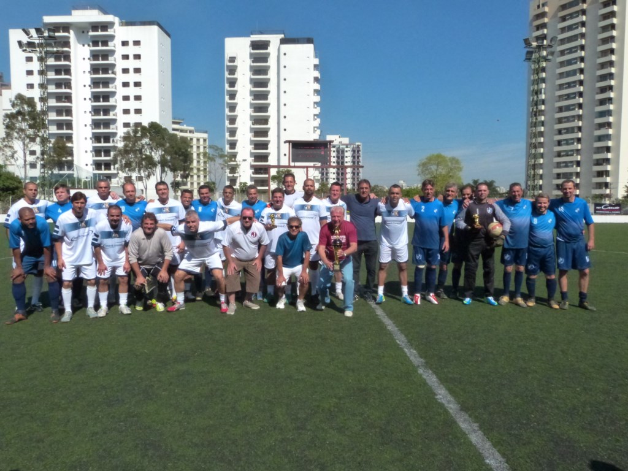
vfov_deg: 54.9
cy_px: 236
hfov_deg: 69.4
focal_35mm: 25
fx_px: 454
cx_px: 314
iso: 800
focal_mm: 4.5
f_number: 7.1
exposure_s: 1/1600
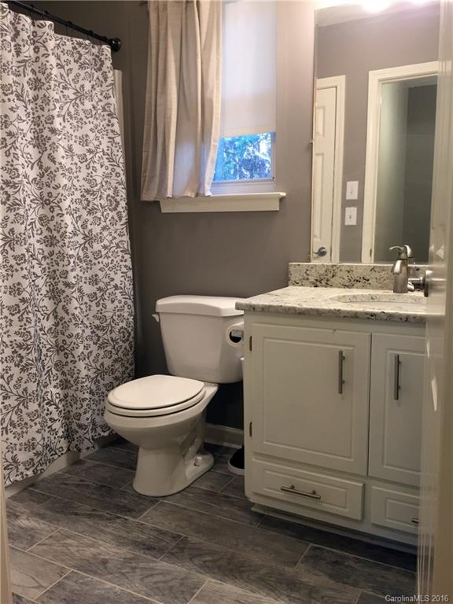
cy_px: 302
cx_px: 226
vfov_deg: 61.7
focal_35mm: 29
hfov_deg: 48.2
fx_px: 506
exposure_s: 1/30
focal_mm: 4.15
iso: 64
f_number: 2.2
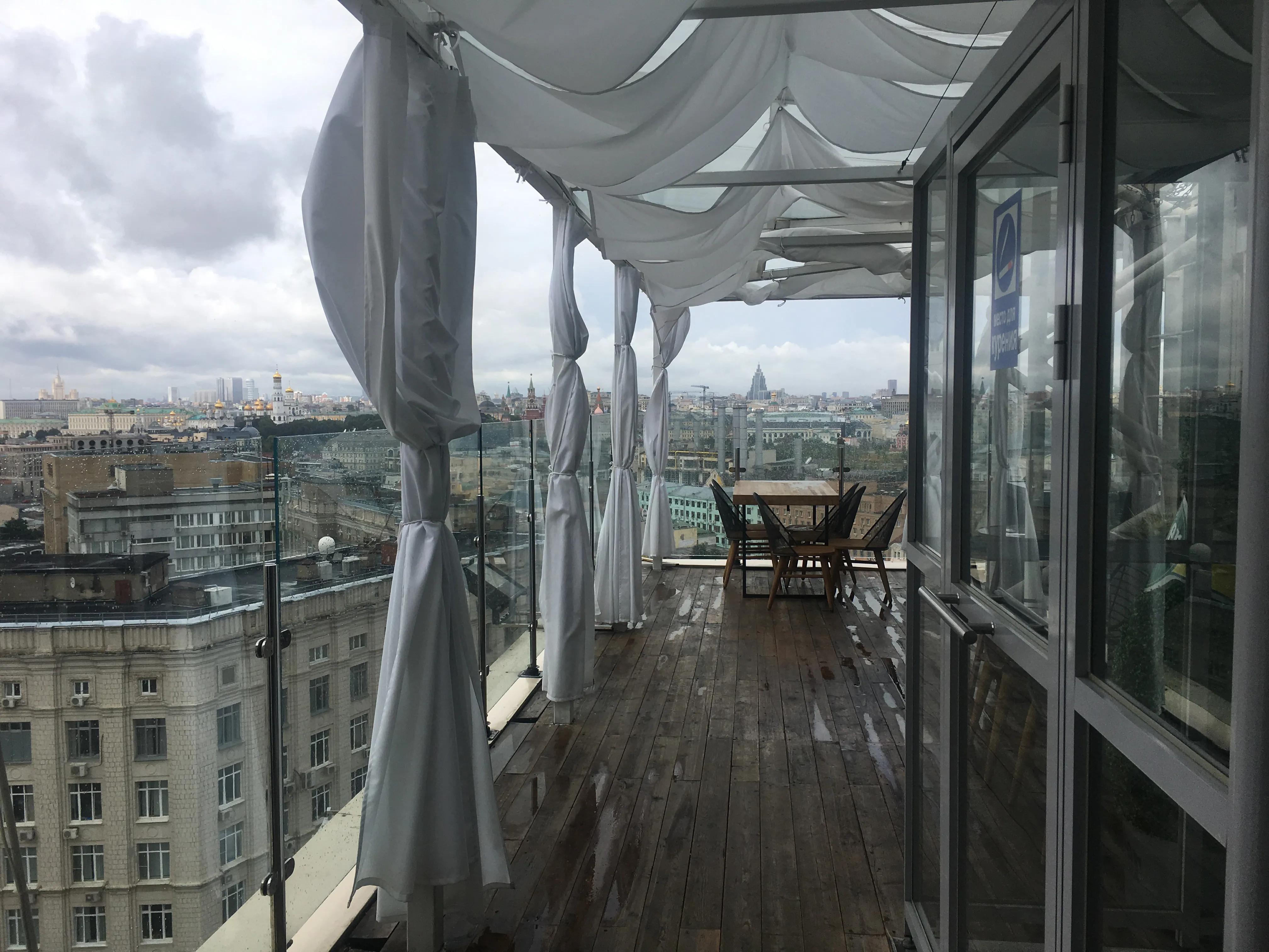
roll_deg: +0.3
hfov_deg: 61.7
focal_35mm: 29
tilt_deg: -2.4
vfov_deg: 48.2
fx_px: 1063
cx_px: 634
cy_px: 476
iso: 25
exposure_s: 1/2024
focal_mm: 4.15
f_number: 2.2
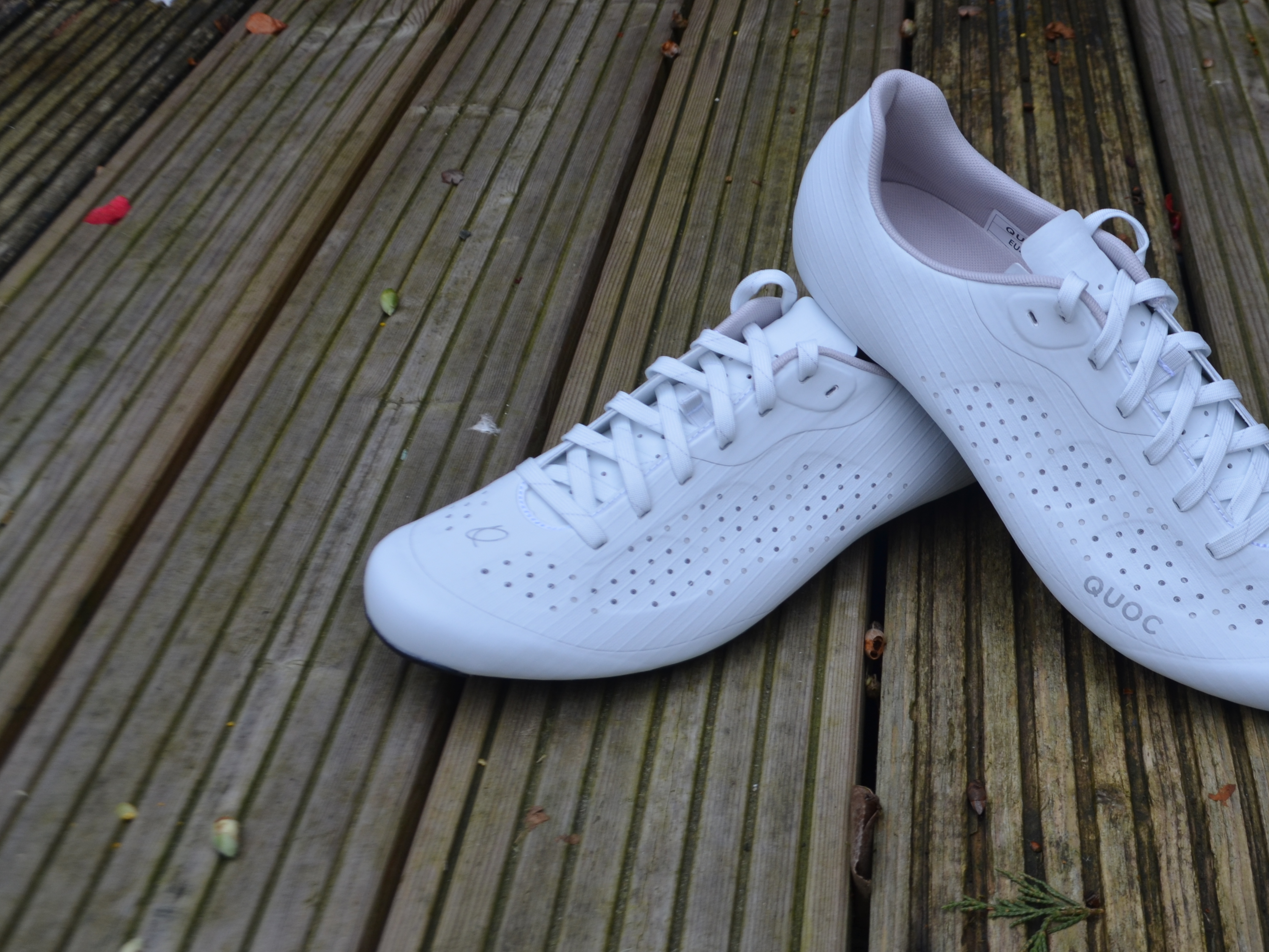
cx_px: 903
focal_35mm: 47
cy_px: 396
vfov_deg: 30.8
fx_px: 1723
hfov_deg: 39.7
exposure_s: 1/160
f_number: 6.3
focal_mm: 22
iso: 200
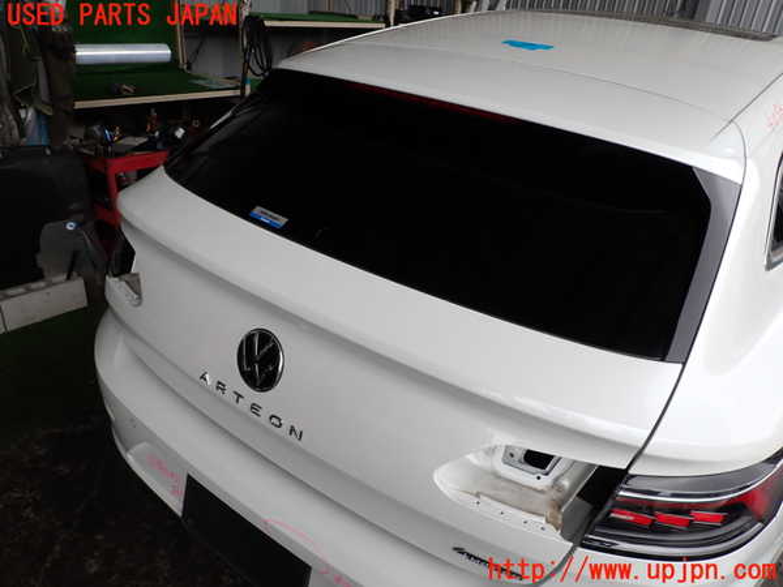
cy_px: 294
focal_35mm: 25
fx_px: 565
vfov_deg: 54.9
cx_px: 392
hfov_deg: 69.4
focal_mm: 4.5
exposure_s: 1/500
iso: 100
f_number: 2.8
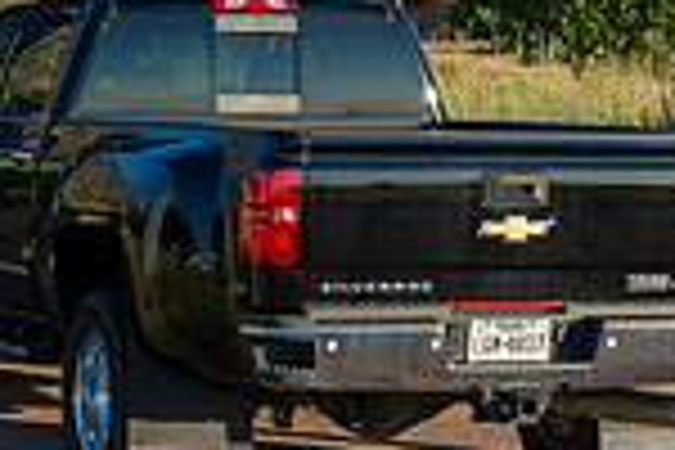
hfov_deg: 11.1
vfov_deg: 7.3
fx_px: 3468
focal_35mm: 185
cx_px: 140
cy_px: -189
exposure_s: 1/250
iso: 720
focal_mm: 48
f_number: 14
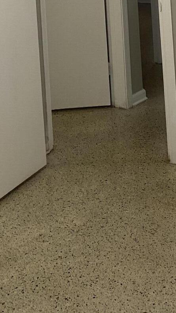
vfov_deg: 26.2
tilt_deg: -3.7
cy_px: -60
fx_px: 597
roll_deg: +3.3
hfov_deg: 16.7
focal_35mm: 72
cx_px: 113
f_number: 1.8
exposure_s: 1/60
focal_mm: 4.25
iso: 100
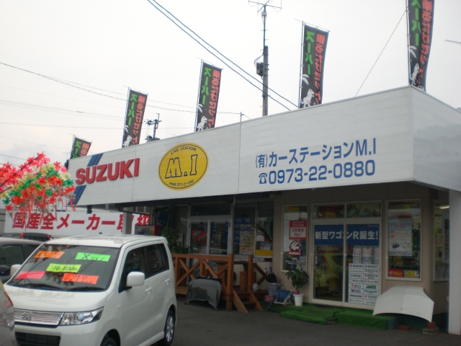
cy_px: 173
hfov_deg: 49.0
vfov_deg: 37.7
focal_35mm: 38
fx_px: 506
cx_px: 230
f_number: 3.1
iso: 100
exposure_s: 1/125
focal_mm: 6.3
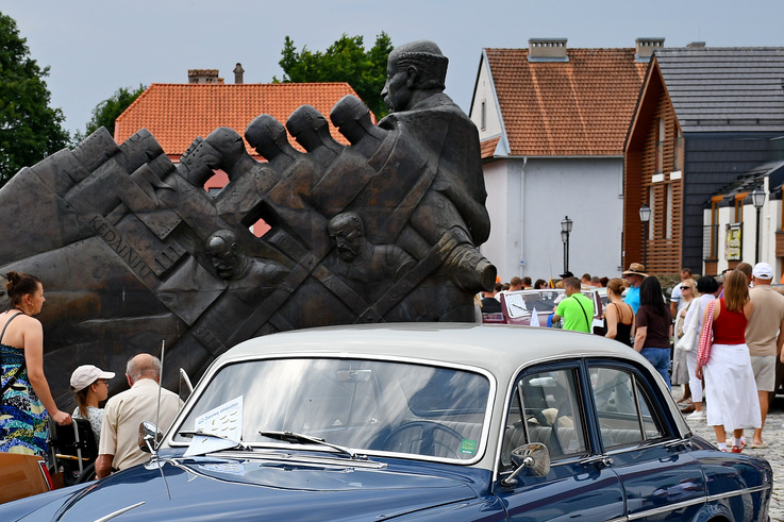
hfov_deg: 22.6
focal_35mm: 90
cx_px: 276
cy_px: 429
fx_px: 1959
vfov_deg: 15.1
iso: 200
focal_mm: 34
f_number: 6.3
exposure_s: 1/800
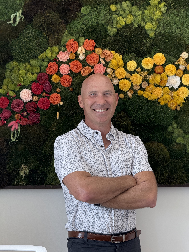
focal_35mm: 120
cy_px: 126
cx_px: 94
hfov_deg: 12.3
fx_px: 874
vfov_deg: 16.4
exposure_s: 1/99
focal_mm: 15.66
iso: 100
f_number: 2.8
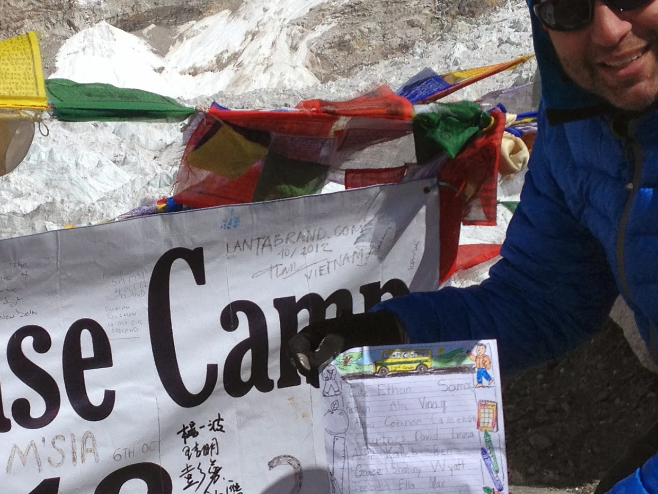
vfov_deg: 16.1
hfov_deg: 21.2
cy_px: 262
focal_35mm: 92
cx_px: 197
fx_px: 1748
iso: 50
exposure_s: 1/5025
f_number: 2.4
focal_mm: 4.28
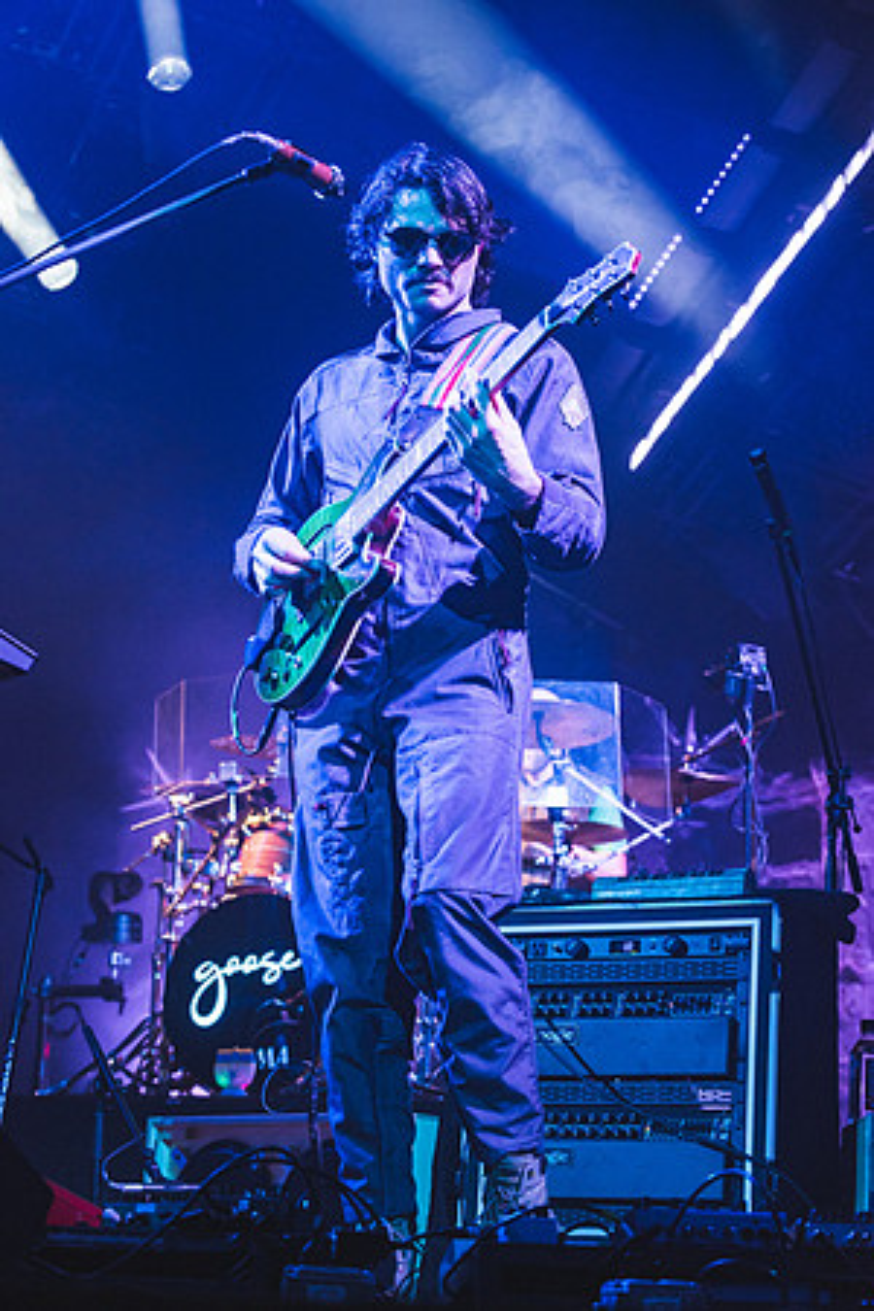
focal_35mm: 70
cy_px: 656
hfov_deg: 19.5
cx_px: 437
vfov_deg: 28.8
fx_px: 2549
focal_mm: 70
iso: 1100
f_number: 5.6
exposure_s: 1/320
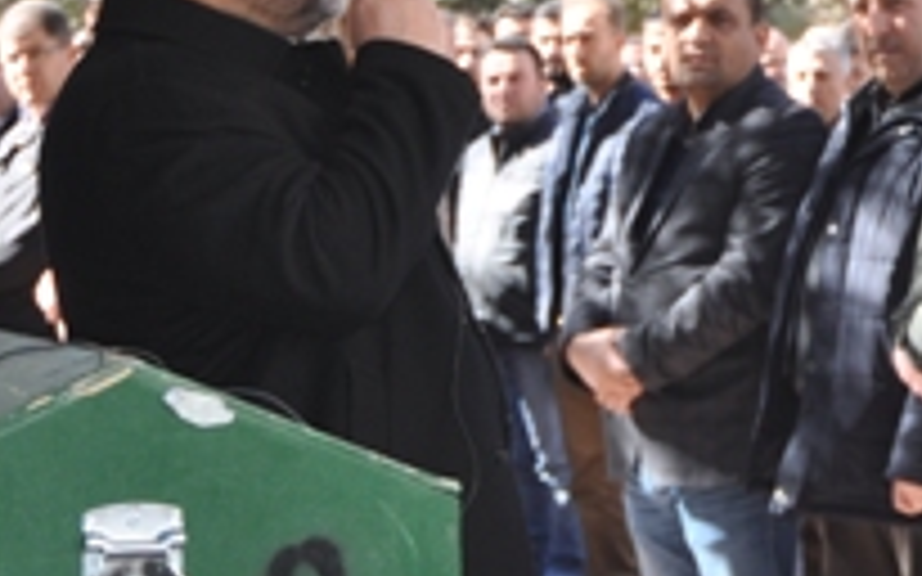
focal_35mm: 148
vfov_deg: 8.9
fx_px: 3707
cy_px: 299
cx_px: 877
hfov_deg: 14.0
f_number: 4
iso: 250
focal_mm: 31
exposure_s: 1/200
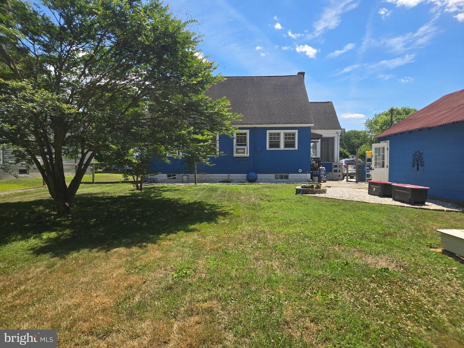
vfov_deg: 58.9
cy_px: 174
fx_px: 308
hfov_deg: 73.9
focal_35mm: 23
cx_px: 232
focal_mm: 5.4
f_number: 1.8
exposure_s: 1/1425
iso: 25
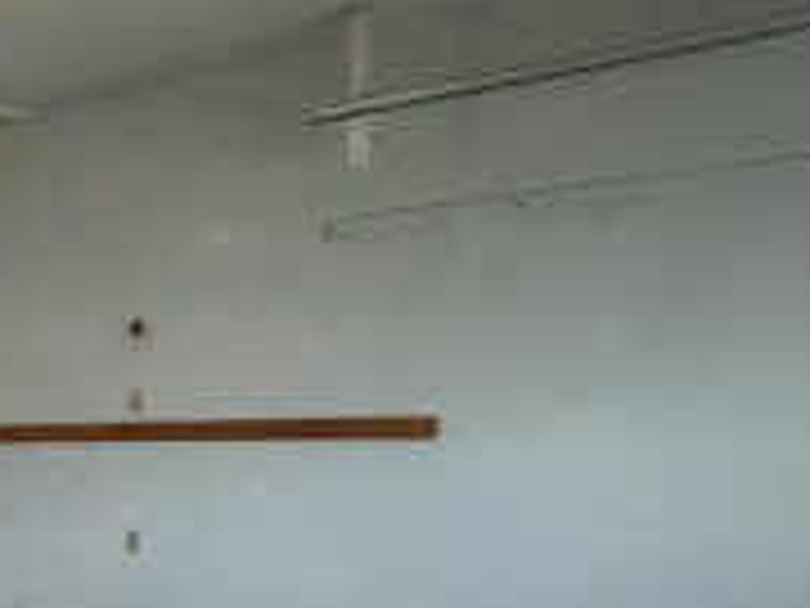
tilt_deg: -8.3
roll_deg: +3.9
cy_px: 576
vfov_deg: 26.8
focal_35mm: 52
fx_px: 1217
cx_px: -502
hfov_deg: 24.7
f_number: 2.2
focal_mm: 2.22
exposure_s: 1/60
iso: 800
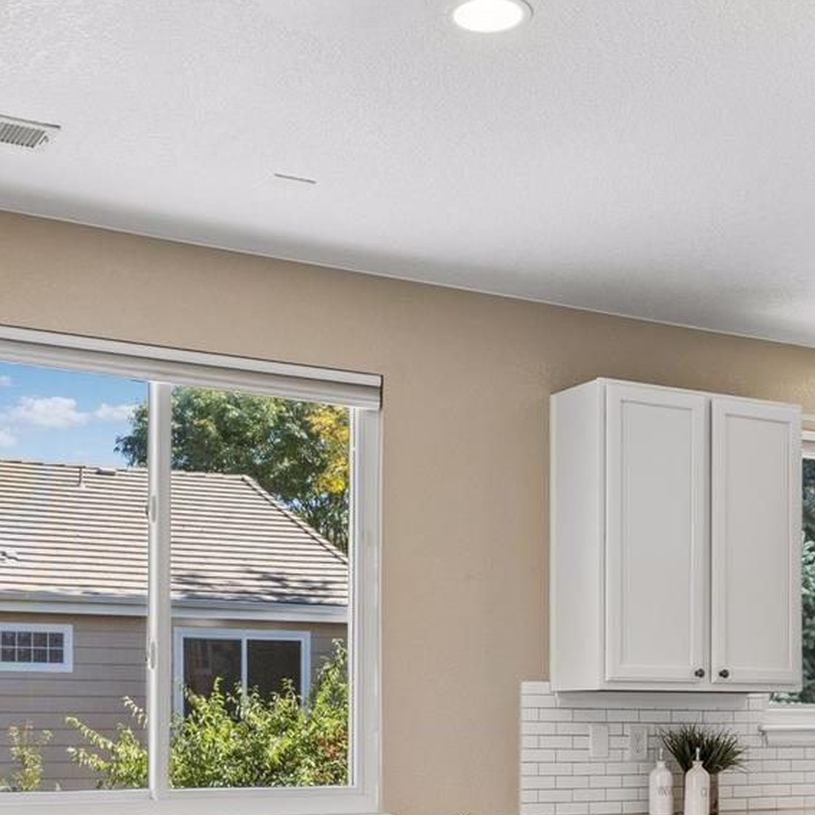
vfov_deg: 30.3
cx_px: 459
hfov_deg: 31.6
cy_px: 730
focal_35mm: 54
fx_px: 1438
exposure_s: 1/20
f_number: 9
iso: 400
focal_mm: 30
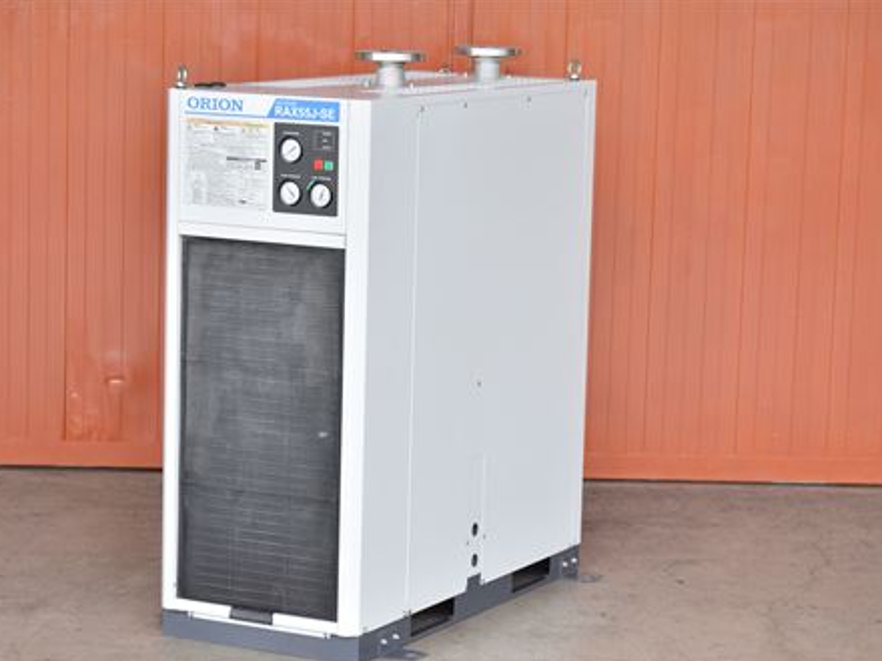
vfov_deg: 13.9
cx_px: 423
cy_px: 333
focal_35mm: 107
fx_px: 2715
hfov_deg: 18.5
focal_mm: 65
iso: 1250
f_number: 6.3
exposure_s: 1/640
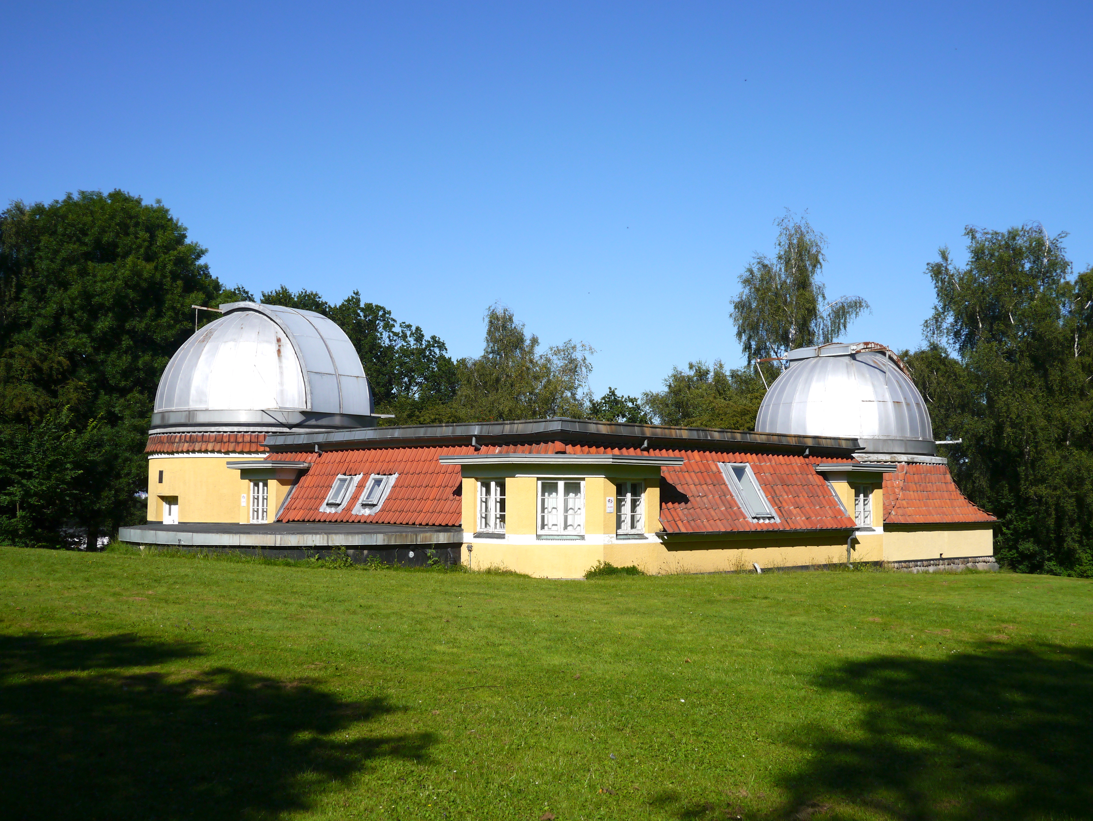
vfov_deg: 36.0
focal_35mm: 40
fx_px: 1264
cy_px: 410
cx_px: 546
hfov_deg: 46.8
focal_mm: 20
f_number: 8
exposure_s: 1/640
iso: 160
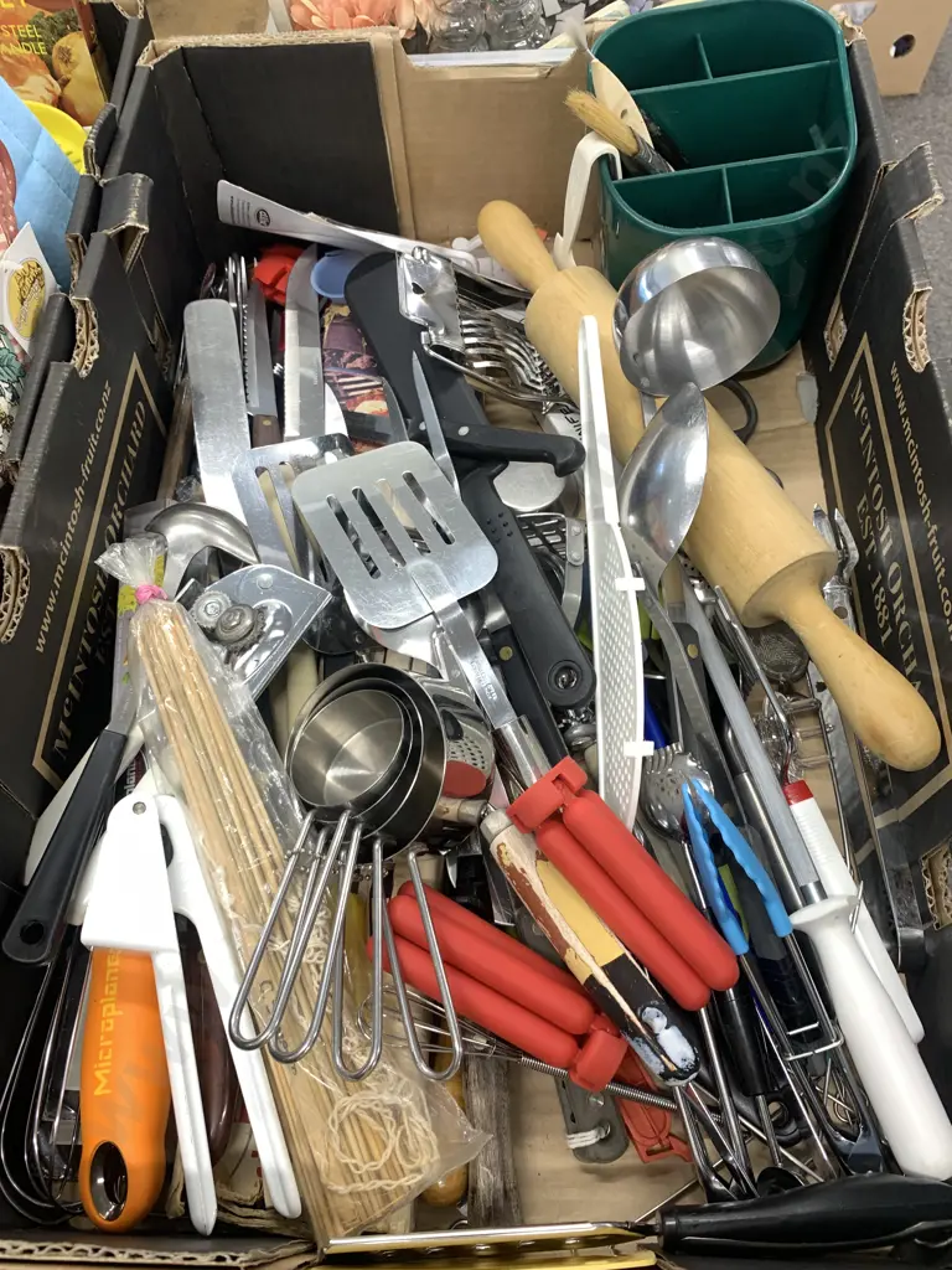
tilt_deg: -63.6
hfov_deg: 53.1
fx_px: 953
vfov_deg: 67.3
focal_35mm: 26
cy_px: 635
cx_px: 476
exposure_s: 1/50
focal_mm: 4.25
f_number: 1.8
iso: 80
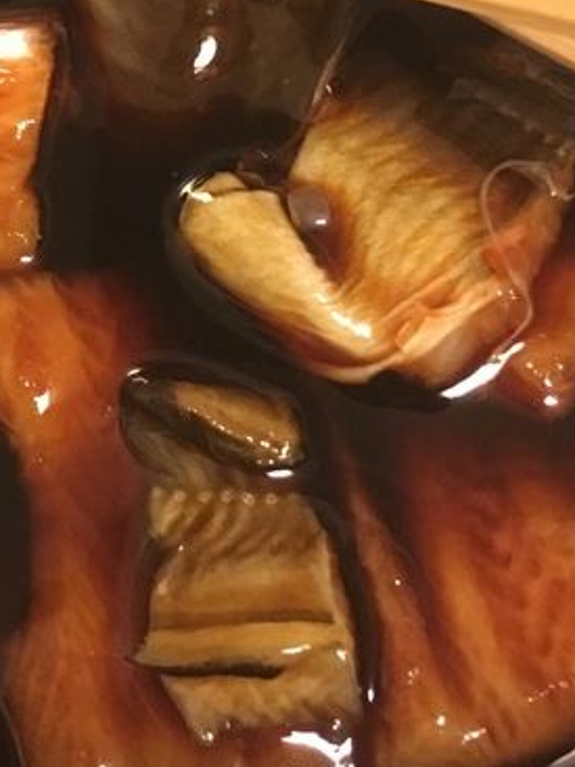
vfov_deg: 22.4
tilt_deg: -73.5
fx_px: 1906
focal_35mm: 86
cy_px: 118
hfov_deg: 17.0
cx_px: 126
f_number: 2.2
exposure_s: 1/15
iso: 200
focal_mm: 4.15
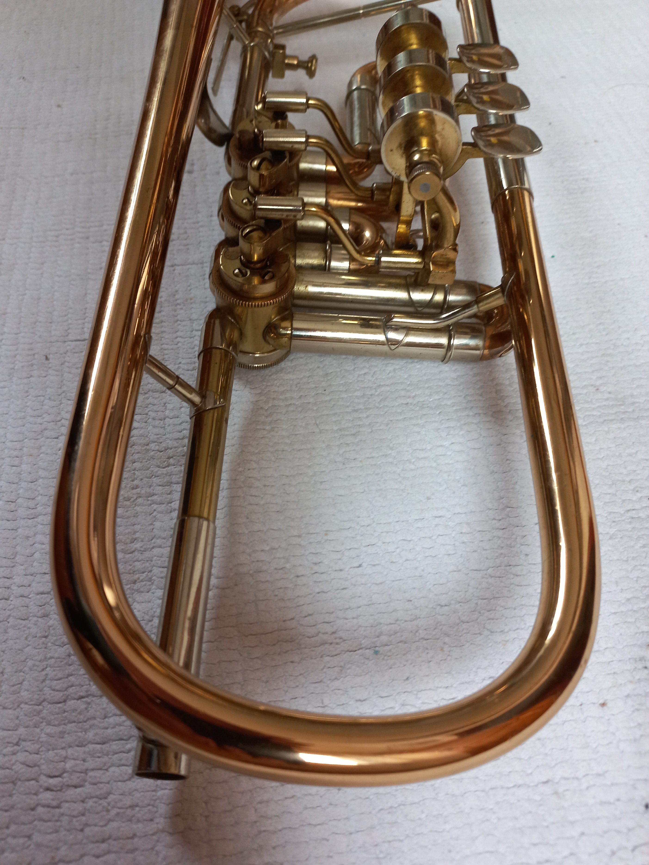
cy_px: 432
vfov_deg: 69.4
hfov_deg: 54.9
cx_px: 324
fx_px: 625
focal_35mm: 25
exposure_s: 1/50
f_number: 1.8
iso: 160
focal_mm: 4.6
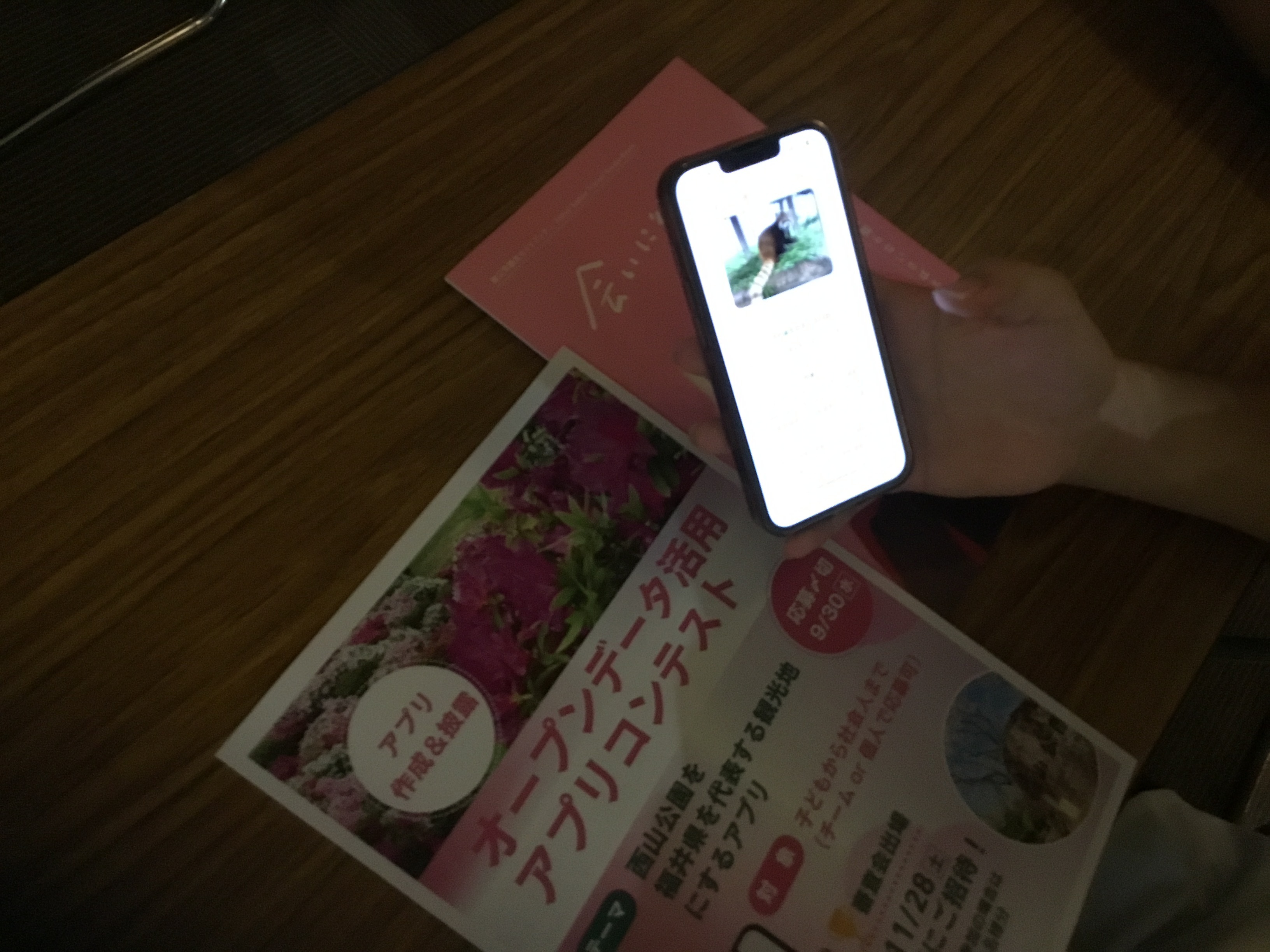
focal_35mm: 31
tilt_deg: -60.5
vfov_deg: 45.4
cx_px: 635
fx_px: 1137
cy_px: 476
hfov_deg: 58.4
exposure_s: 1/15
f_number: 2.4
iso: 250
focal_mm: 3.3
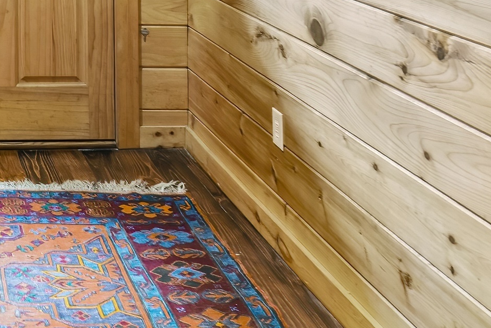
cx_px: -109
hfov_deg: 30.4
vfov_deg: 21.7
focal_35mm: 55
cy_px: -126
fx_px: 748
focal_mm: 11.5
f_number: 7.1
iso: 100
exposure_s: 3
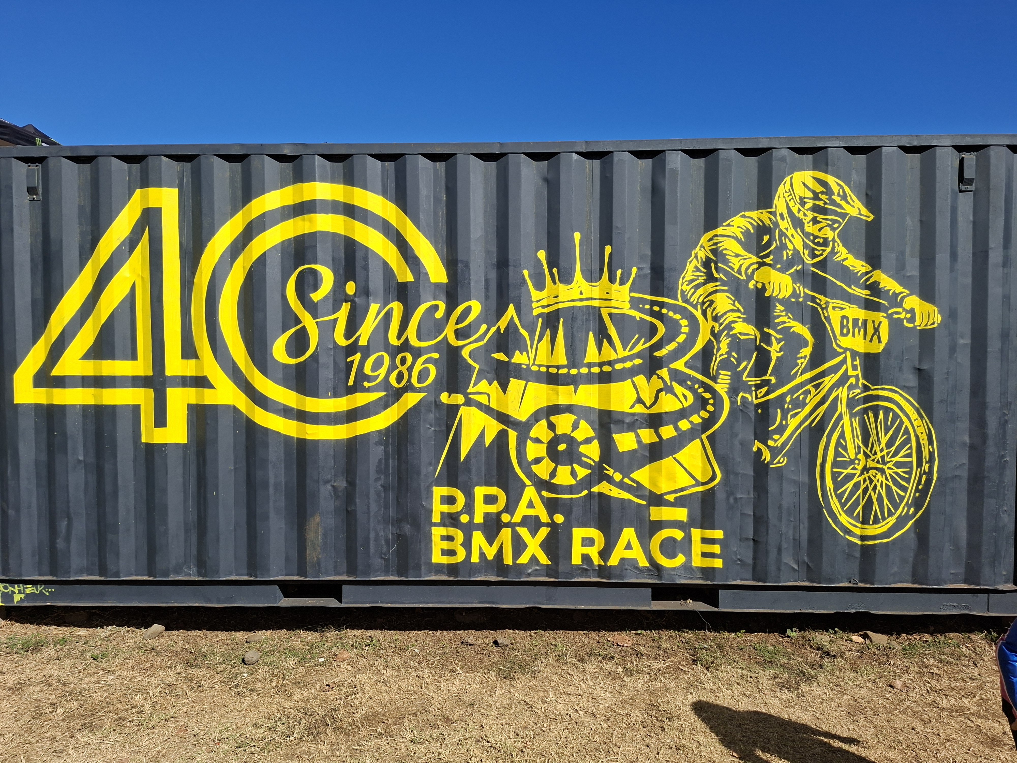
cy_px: 382
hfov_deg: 73.9
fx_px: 676
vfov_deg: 58.9
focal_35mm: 23
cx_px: 508
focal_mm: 5.54
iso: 50
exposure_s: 1/2801
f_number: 1.8
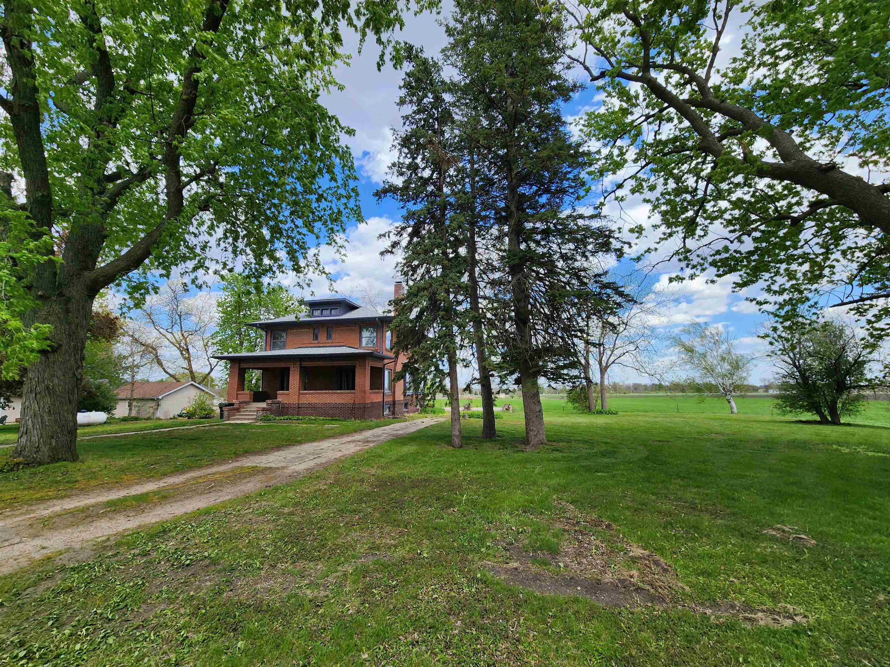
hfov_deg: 106.2
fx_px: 334
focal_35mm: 13
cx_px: 445
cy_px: 334
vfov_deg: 89.9
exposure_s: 1/1205
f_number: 2.2
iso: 50
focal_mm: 2.2
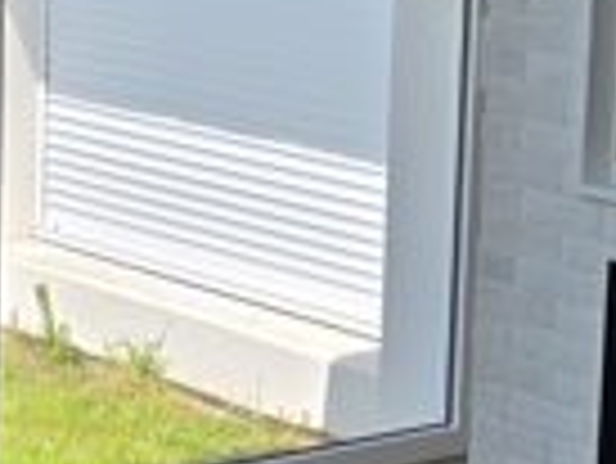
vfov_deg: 11.1
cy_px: 131
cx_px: 562
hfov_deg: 14.5
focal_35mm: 134
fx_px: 2387
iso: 80
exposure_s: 1/2767
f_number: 1.7
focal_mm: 6.3
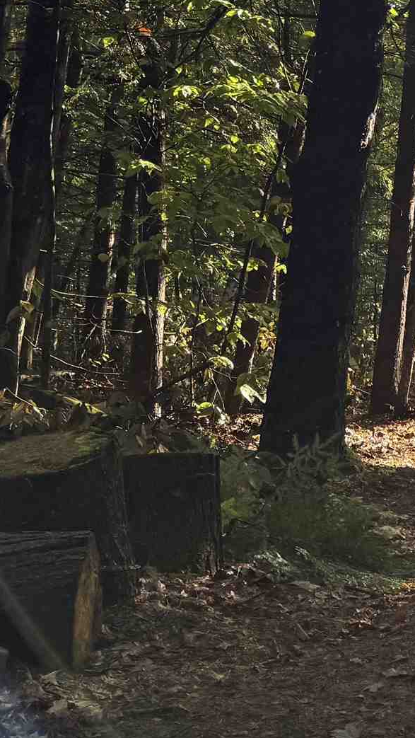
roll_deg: +0.6
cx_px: 791
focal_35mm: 77
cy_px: 164
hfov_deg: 13.7
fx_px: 1506
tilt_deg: +8.3
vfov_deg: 27.1
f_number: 1.78
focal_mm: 6.76
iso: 80
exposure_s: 1/273
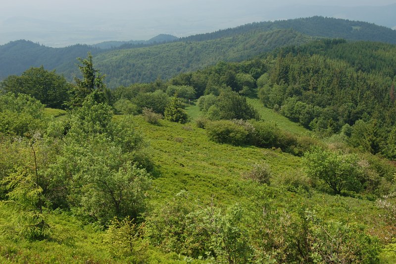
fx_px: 561
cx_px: 198
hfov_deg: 38.9
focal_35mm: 51
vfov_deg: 26.4
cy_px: 132
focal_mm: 34
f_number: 8
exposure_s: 1/80
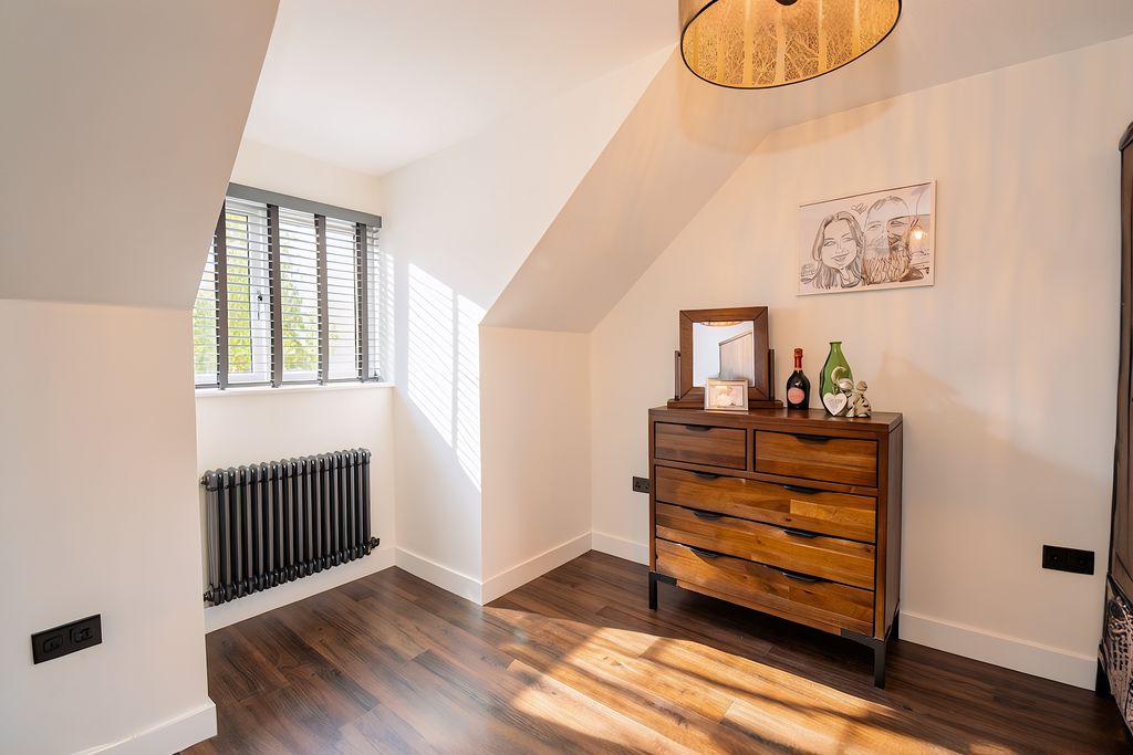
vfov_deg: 77.3
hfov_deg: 100.4
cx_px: 566
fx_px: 472
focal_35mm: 15
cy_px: 378
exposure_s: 1/60
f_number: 4.5
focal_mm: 10
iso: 4500
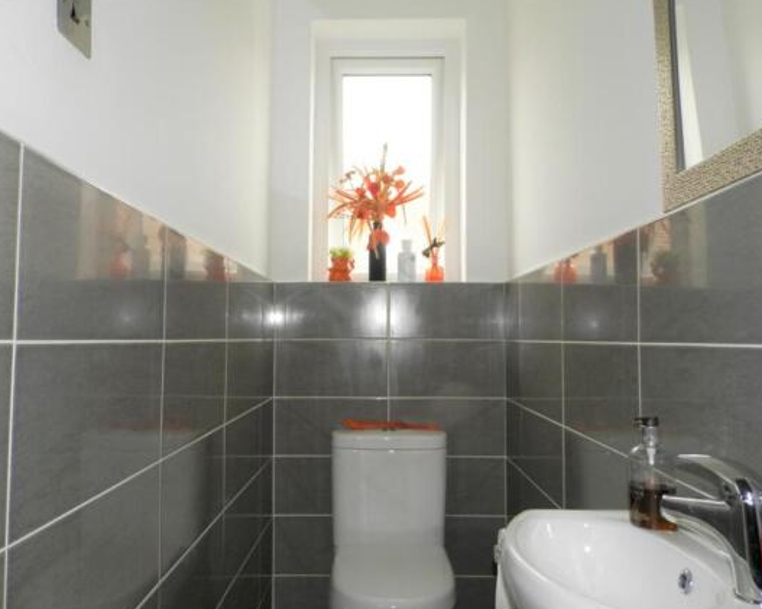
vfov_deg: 53.1
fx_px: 609
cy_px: 307
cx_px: 381
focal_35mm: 27
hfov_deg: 64.1
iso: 100
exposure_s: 1/30
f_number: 3.1
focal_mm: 4.5
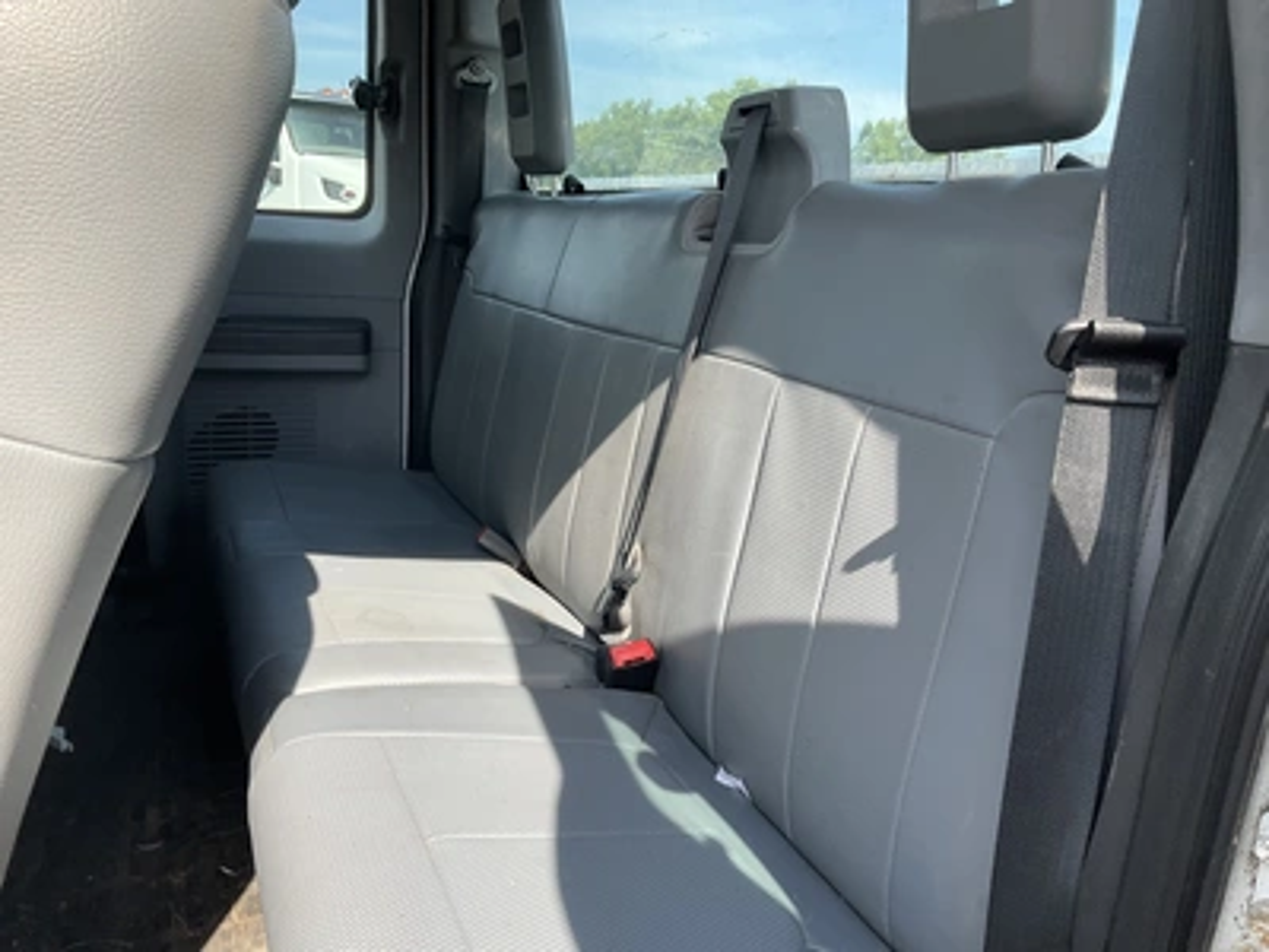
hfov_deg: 61.7
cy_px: 476
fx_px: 1063
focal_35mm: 29
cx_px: 634
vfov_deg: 48.2
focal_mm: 3
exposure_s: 1/397
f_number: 1.8
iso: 25
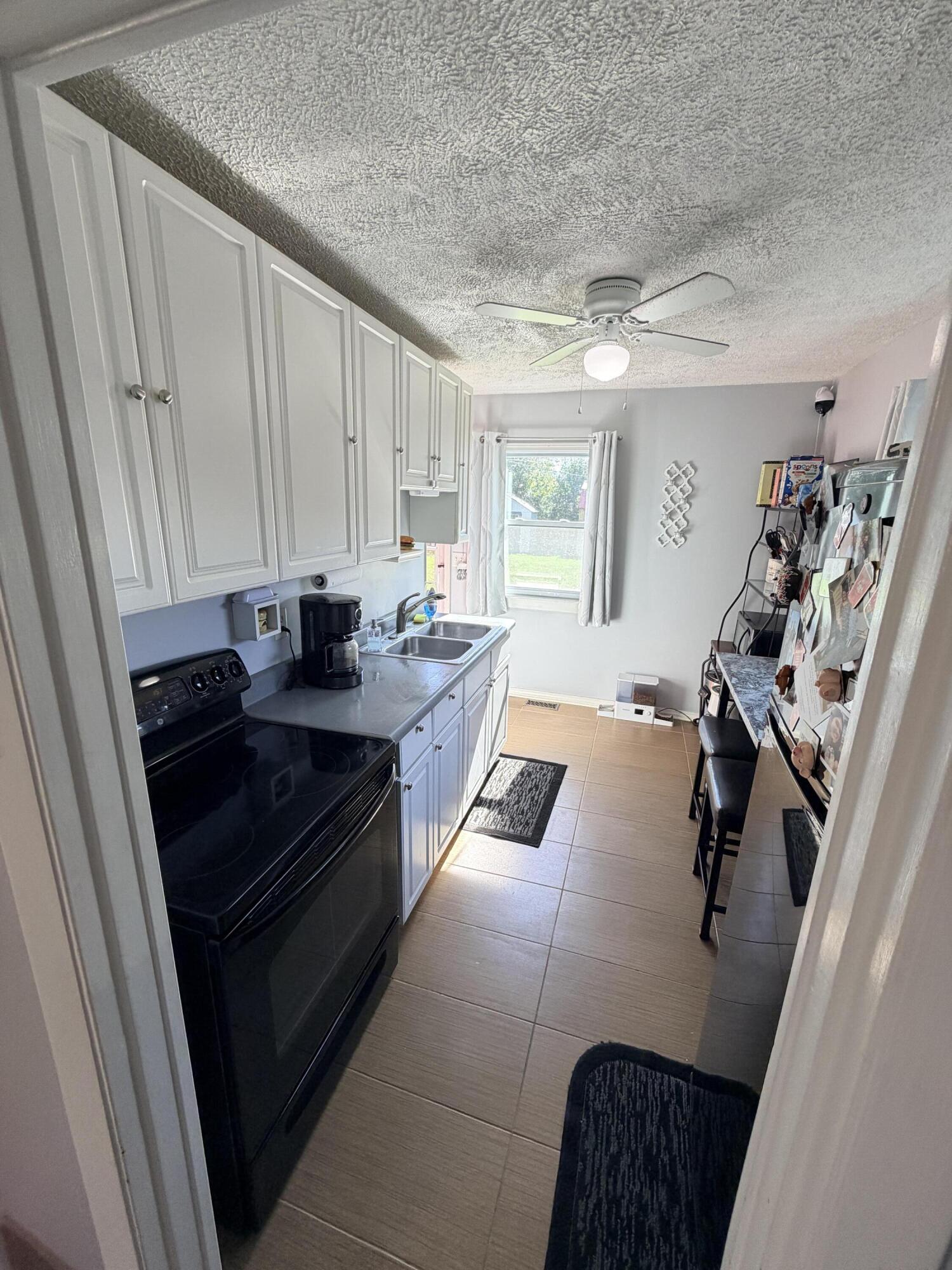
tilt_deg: -14.2
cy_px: 635
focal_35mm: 14
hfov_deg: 85.7
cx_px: 476
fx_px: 513
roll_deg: -1.2
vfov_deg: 102.1
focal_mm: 2.22
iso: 100
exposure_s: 1/120
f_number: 2.2
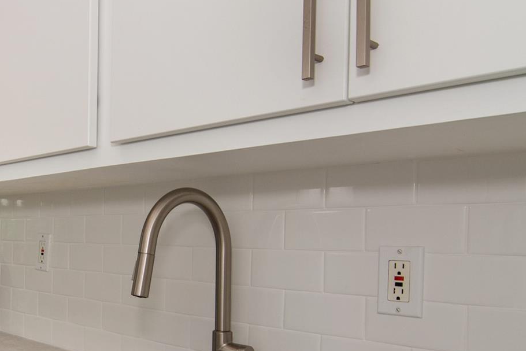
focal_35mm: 37
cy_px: 263
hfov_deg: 47.2
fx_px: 542
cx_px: 64
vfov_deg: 35.1
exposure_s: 1/100
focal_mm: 11
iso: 640
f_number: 8
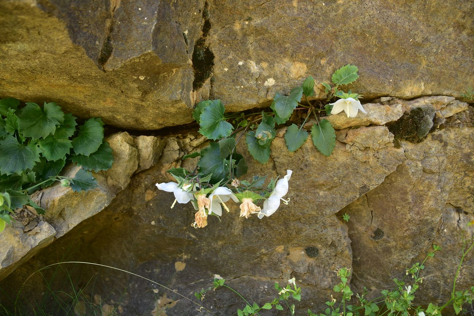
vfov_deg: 27.0
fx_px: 658
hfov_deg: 39.6
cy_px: 158
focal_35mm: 50
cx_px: 237
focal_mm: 50
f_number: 5
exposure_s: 1/100
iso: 160
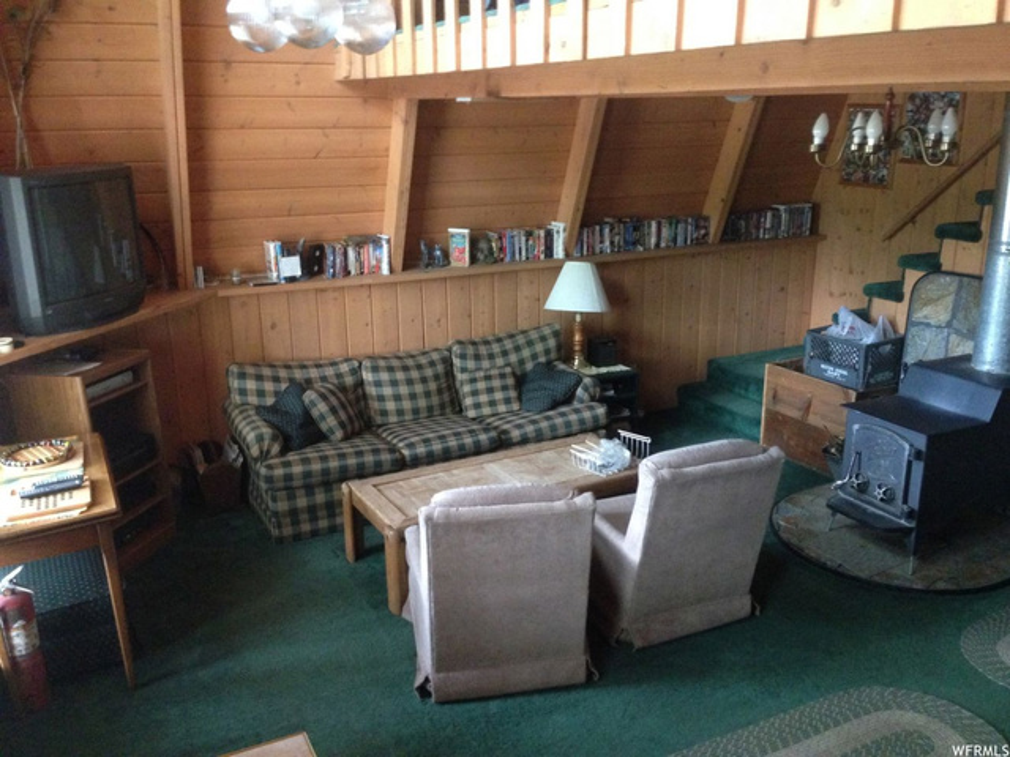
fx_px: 963
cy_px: 378
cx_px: 505
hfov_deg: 55.4
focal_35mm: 33
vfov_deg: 42.9
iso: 500
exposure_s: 1/15
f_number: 2.4
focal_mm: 4.12
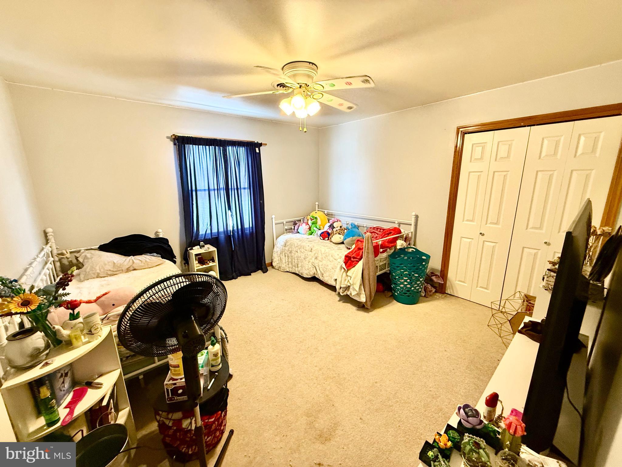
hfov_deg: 102.1
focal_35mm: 14
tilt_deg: -12.0
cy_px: 234
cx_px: 311
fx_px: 252
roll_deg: +0.4
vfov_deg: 85.7
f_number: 2.2
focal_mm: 2.22
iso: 400
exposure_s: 1/60
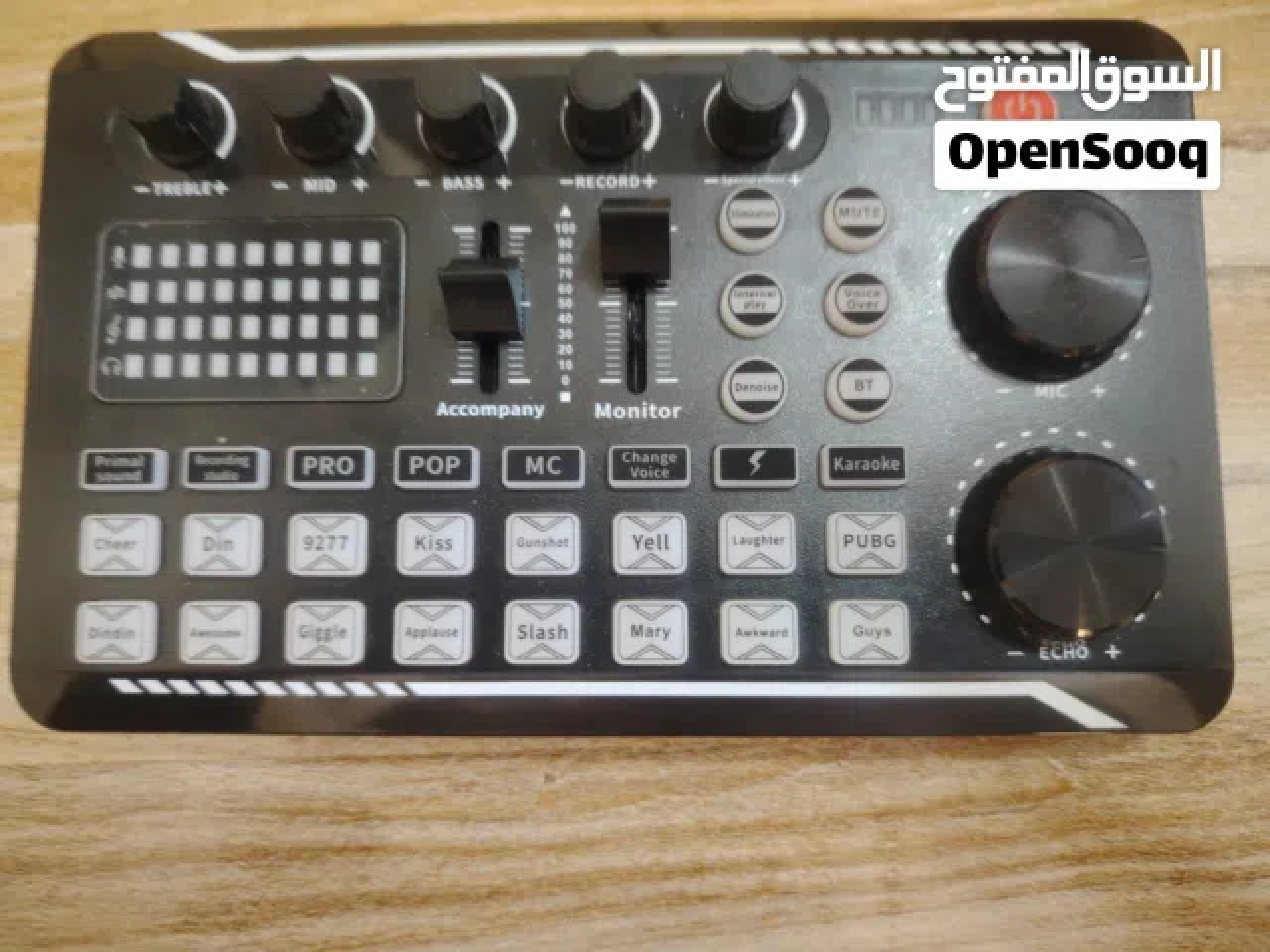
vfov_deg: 56.8
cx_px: 635
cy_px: 476
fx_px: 881
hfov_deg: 71.6
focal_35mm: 24
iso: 1254
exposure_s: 1/33.3
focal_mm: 5.25
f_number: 1.75
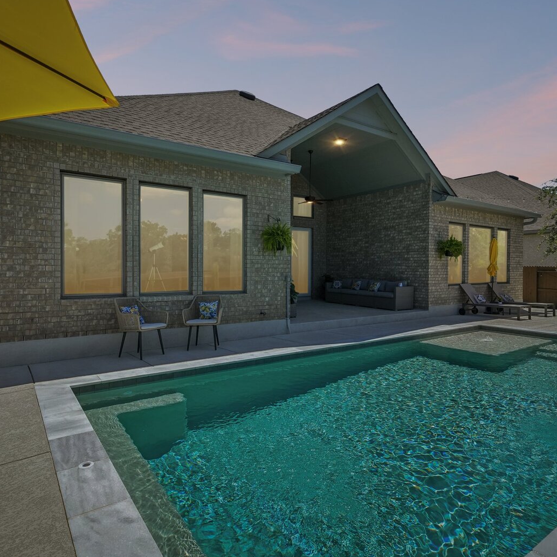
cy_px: 276
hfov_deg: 74.8
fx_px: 364
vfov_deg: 74.8
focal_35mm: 20
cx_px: 278
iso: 800
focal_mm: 15
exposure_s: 1/2500
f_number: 8
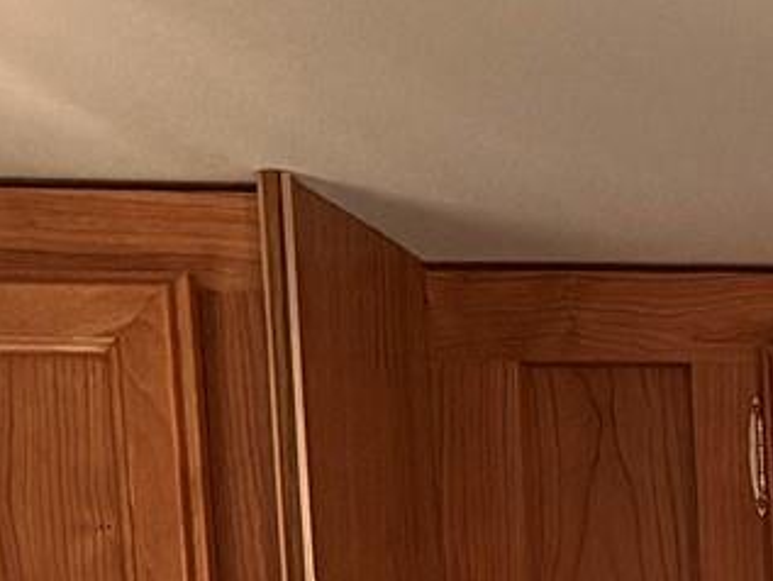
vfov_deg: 8.4
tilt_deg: -8.2
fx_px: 3463
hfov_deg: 11.0
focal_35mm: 155
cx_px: 1790
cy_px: 1599
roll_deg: +0.1
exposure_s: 1/60
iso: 400
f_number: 1.78
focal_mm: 6.76
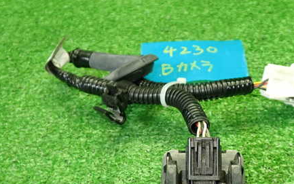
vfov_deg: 27.2
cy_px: 133
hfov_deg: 42.5
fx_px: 377
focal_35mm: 47
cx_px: 168
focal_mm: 5.79
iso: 200
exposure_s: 1/30
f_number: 2.4
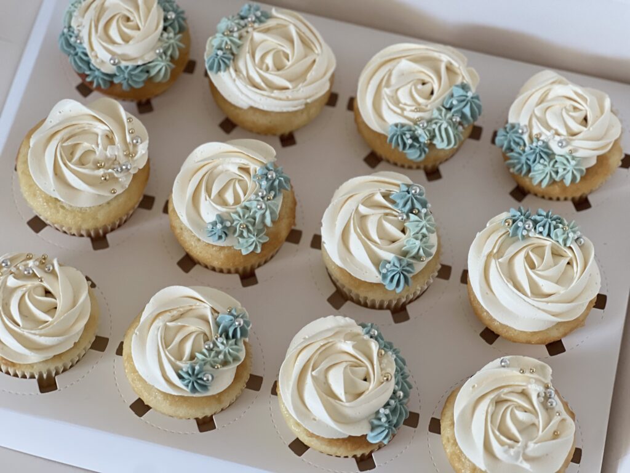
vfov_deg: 19.1
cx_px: 315
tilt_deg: -65.4
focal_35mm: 77
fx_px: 1401
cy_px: 236
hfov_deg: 25.3
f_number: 2.8
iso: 400
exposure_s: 1/28
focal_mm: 9
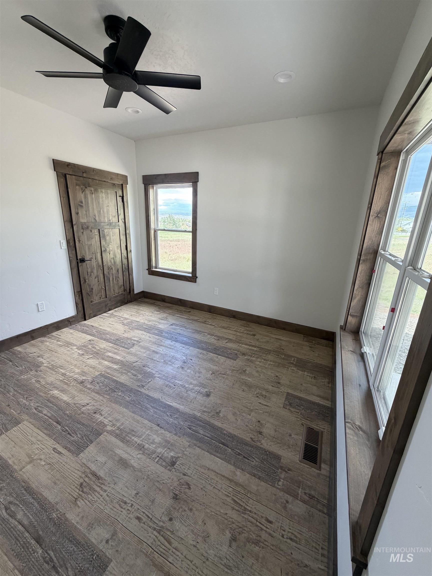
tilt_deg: -15.7
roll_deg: -2.6
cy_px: 288
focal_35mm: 14
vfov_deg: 102.1
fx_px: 233
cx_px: 216
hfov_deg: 85.7
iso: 200
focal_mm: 2.22
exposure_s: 1/121
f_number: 2.2
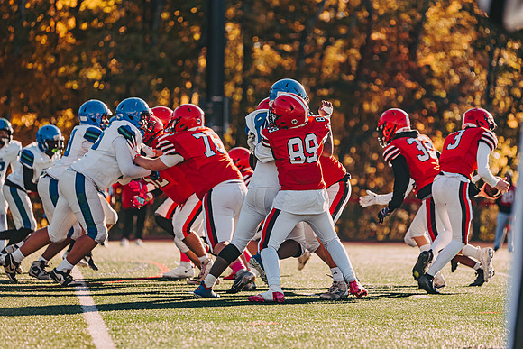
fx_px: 2961
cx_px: 264
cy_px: 175
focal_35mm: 204
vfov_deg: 6.7
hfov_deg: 10.1
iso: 125
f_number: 3.5
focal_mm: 200
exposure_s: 1/3200
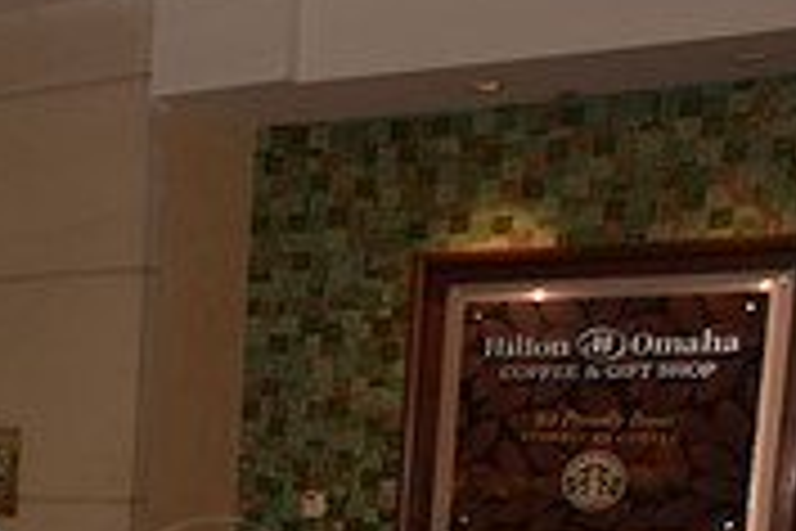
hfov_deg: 18.6
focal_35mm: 95
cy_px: 808
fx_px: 2100
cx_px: -450
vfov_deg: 13.5
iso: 200
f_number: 5
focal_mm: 29
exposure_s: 1/60
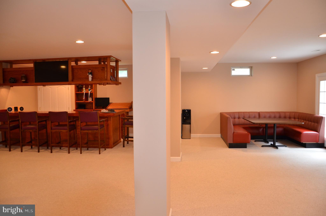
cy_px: 108
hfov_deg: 67.5
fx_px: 244
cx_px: 163
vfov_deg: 47.7
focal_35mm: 27
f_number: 3.5
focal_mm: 18
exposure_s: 1/60
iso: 800
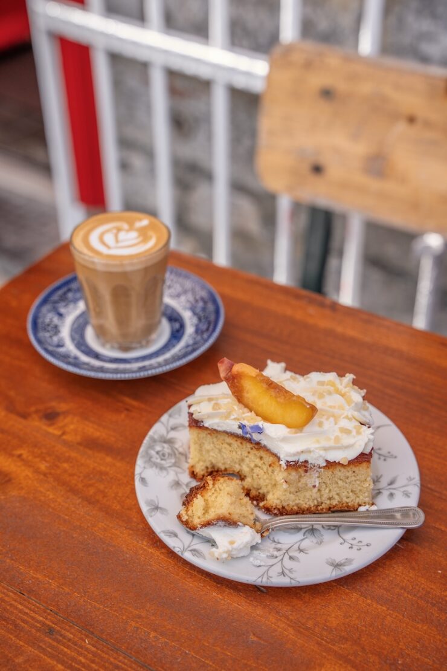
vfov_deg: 38.8
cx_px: 224
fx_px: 952
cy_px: 336
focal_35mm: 51
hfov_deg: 26.4
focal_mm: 51.1
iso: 100
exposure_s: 1/250
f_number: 4.5
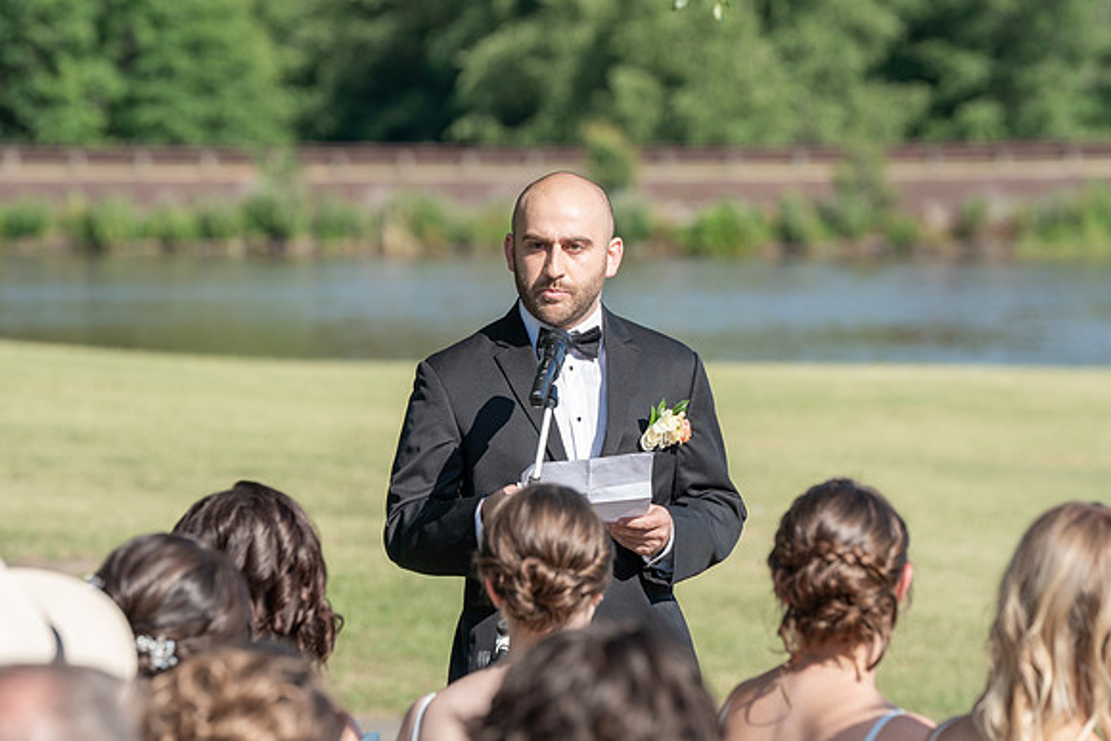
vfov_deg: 5.9
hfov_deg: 8.8
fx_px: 7196
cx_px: 582
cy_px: 318
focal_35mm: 233
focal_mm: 200
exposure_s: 1/400
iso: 100
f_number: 5.6
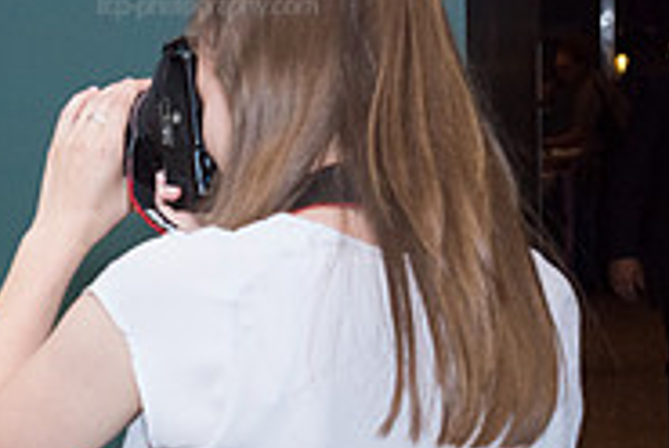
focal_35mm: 194
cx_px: -304
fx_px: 3611
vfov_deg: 7.1
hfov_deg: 10.3
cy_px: 388
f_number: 7.1
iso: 1250
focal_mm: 62
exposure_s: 1/200
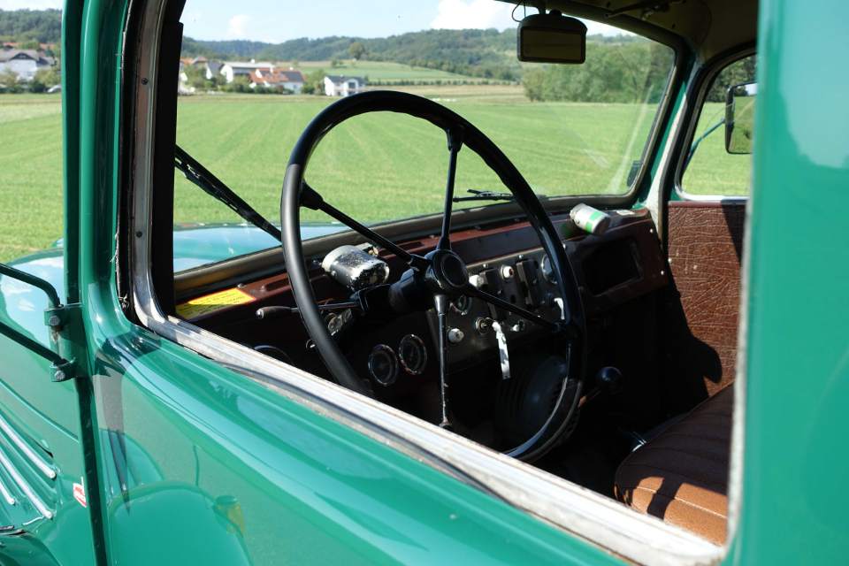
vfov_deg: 37.9
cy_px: 283
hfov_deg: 54.4
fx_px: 825
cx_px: 424
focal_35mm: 35
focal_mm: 12.81
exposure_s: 1/400
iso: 125
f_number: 4
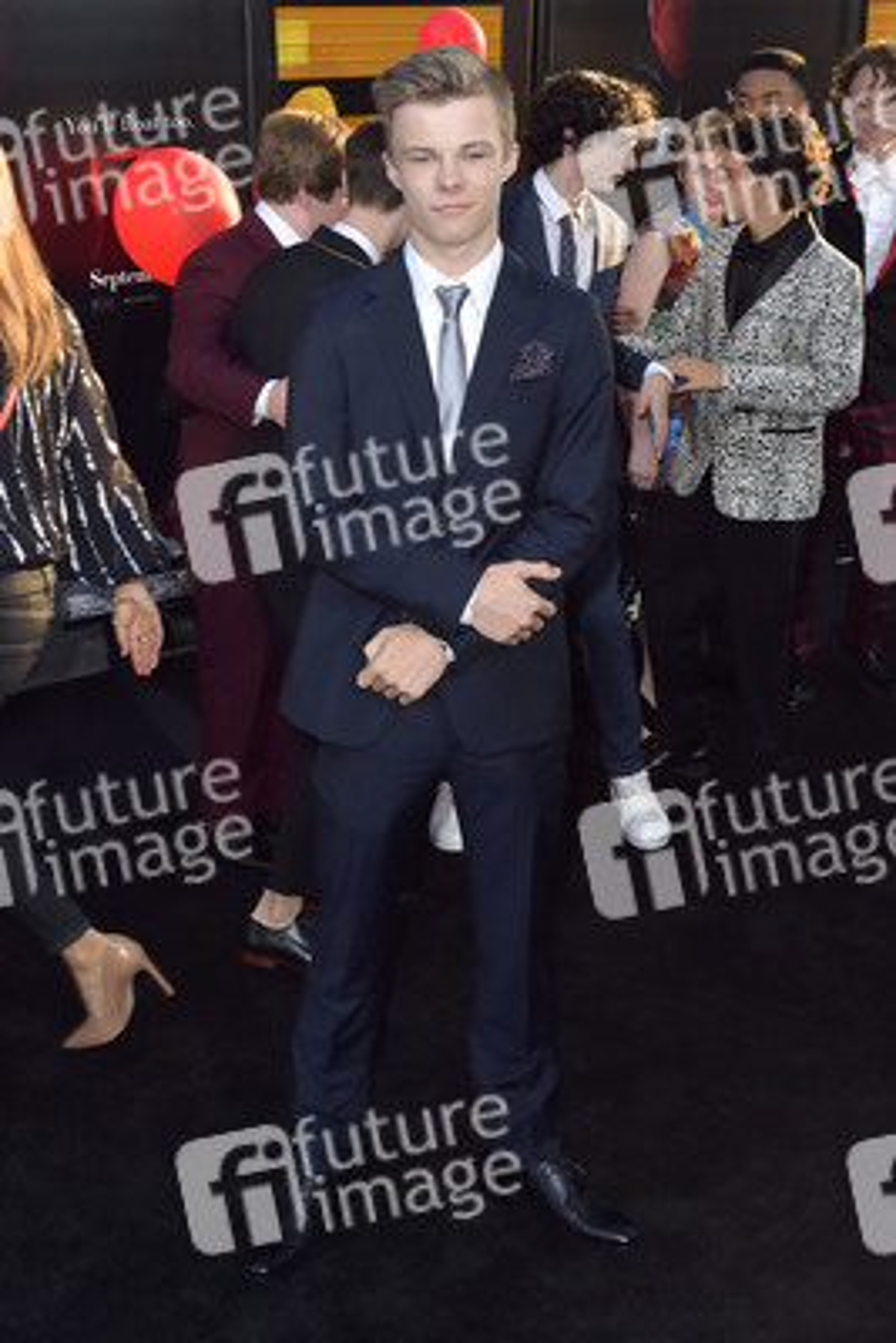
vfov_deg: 50.7
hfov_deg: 35.1
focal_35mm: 38
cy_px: 672
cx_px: 448
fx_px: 1417
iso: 500
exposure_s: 1/250
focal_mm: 38
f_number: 6.3
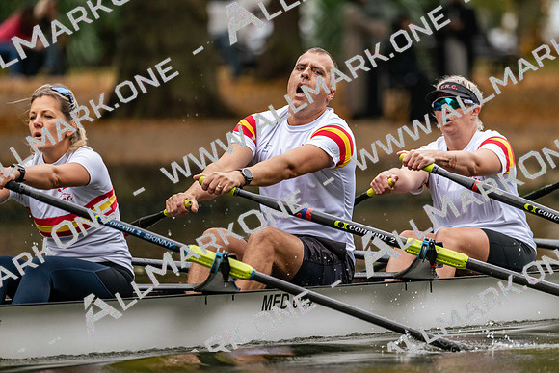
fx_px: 6212
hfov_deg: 5.2
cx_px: 280
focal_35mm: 400
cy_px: 186
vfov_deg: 3.4
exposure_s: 1/2500
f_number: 4.5
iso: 2800
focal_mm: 400
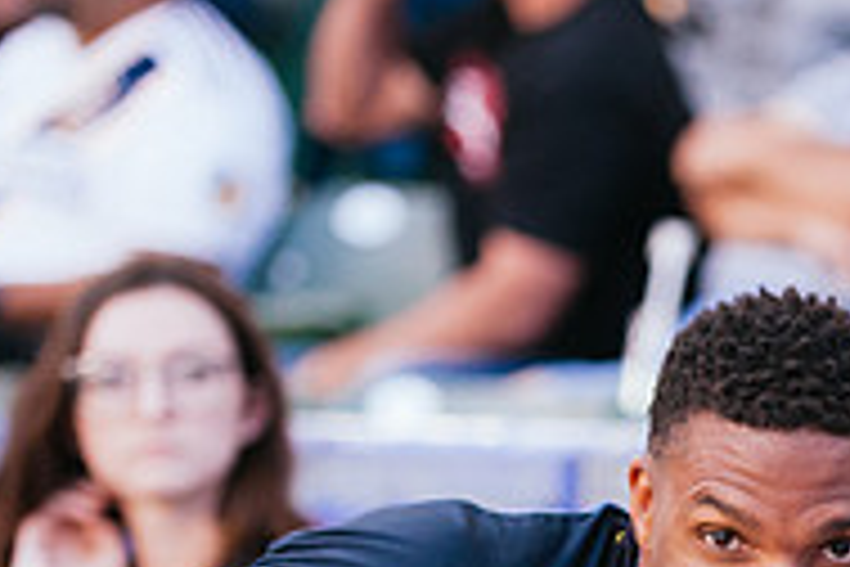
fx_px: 9042
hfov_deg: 5.4
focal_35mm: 383
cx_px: 1021
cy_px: 711
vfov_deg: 3.6
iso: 1600
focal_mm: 125
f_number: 2.8
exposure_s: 1/500
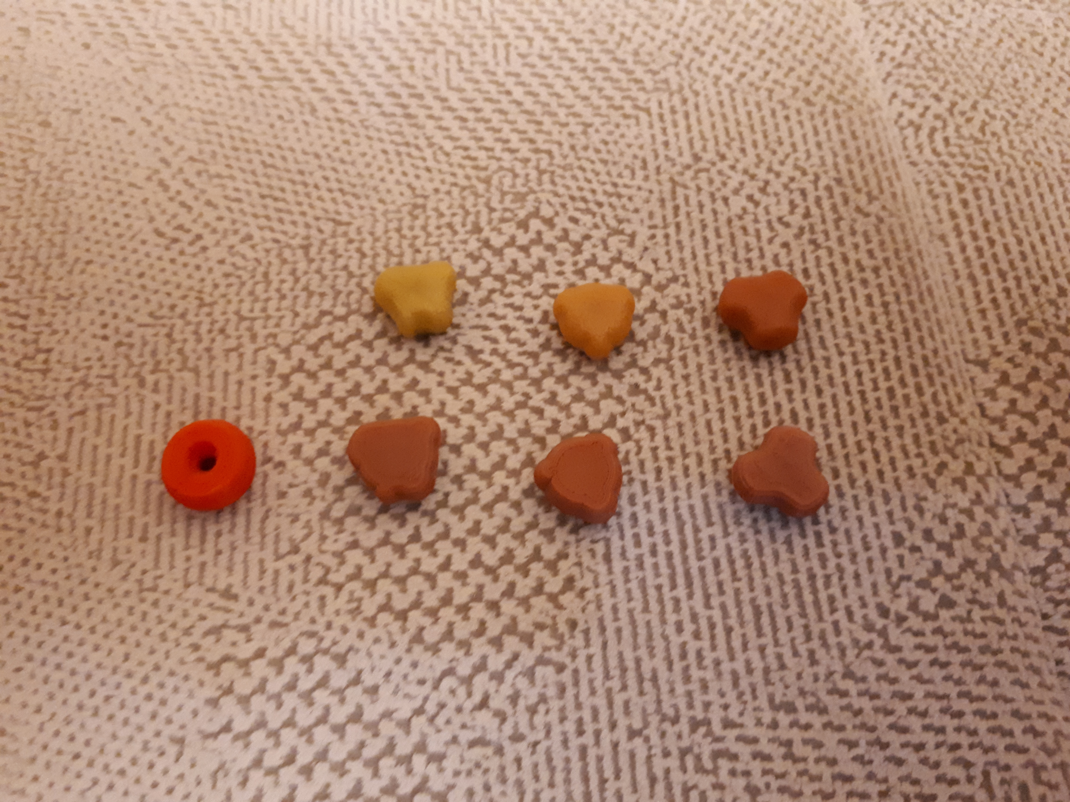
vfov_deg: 51.4
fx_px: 835
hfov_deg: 65.3
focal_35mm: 27
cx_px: 535
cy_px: 401
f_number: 1.9
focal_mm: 3.6
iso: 800
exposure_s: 1/15
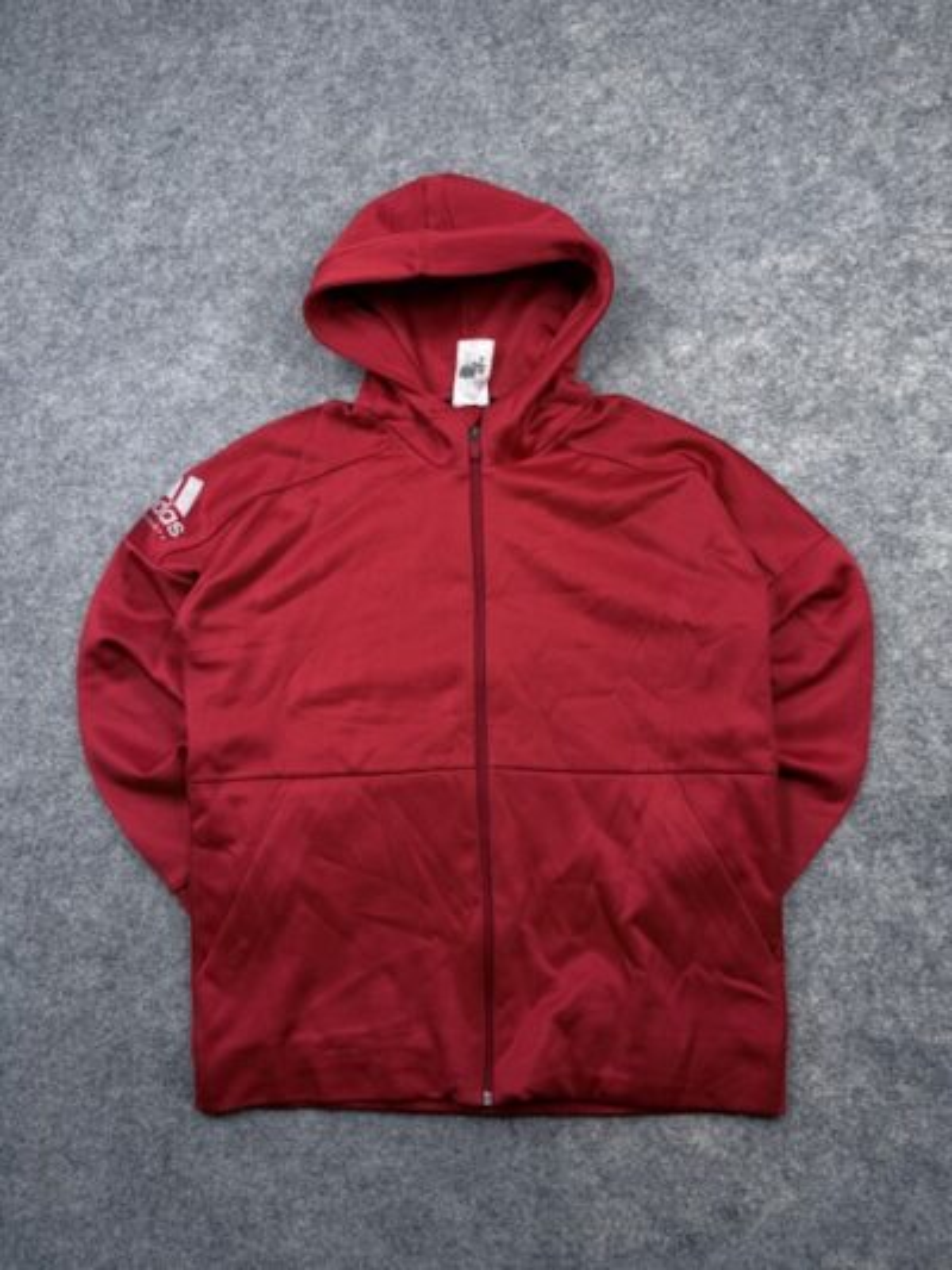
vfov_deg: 71.6
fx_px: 880
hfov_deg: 56.8
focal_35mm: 24
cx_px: 476
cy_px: 635
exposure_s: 1/100
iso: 50
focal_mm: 6.76
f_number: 1.78
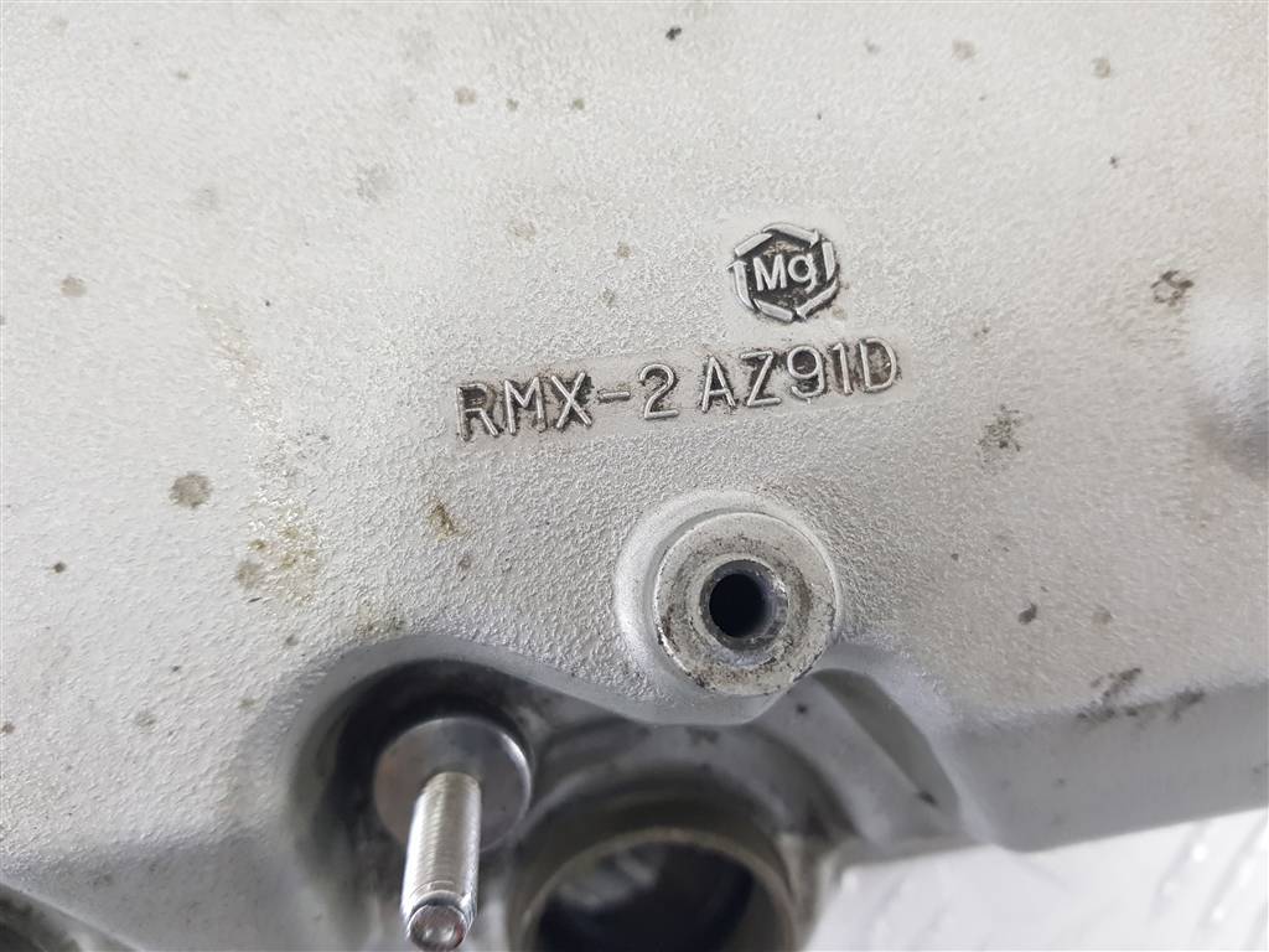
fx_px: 953
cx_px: 634
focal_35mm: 26
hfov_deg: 67.3
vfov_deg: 53.1
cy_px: 476
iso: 200
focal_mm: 4.2
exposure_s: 1/100
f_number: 1.7
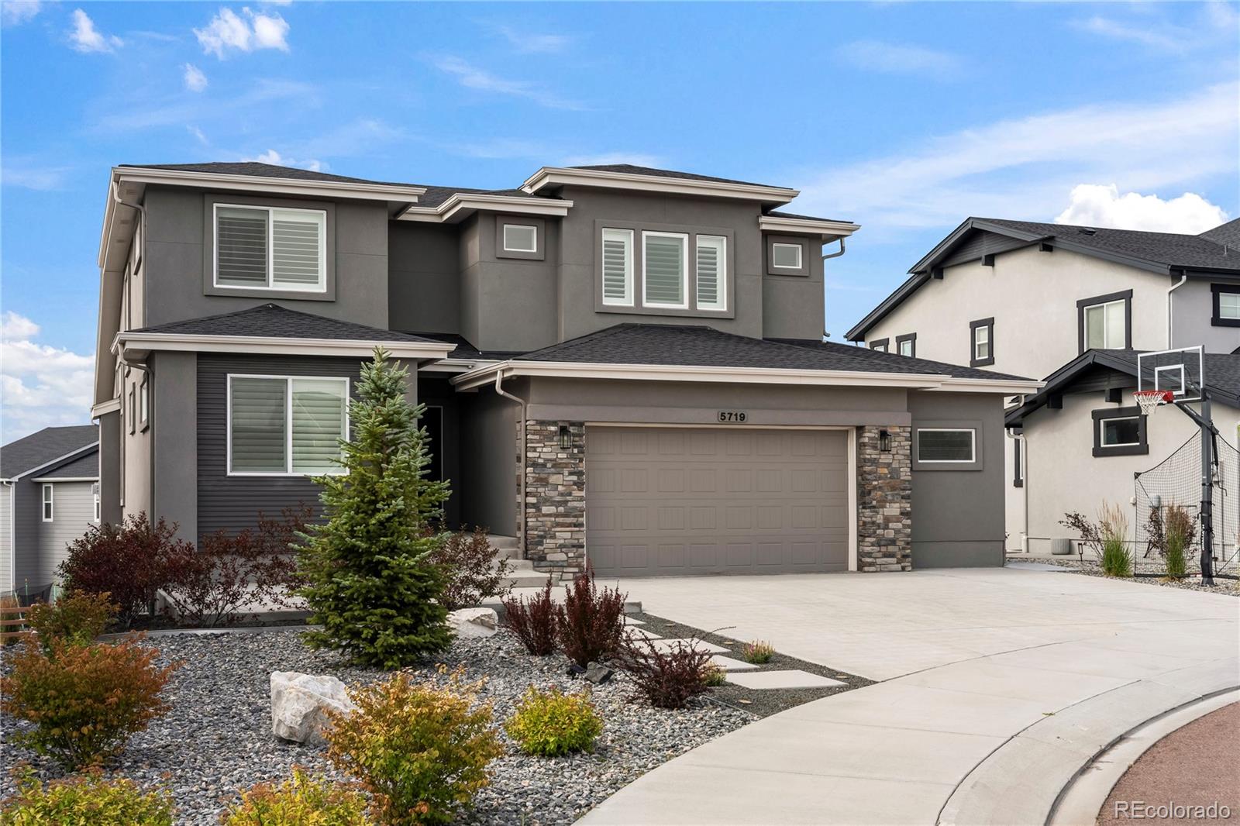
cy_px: 413
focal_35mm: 40
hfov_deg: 48.7
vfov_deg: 33.5
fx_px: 1371
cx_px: 620
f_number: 9
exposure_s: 1/160
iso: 100
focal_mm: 39.8
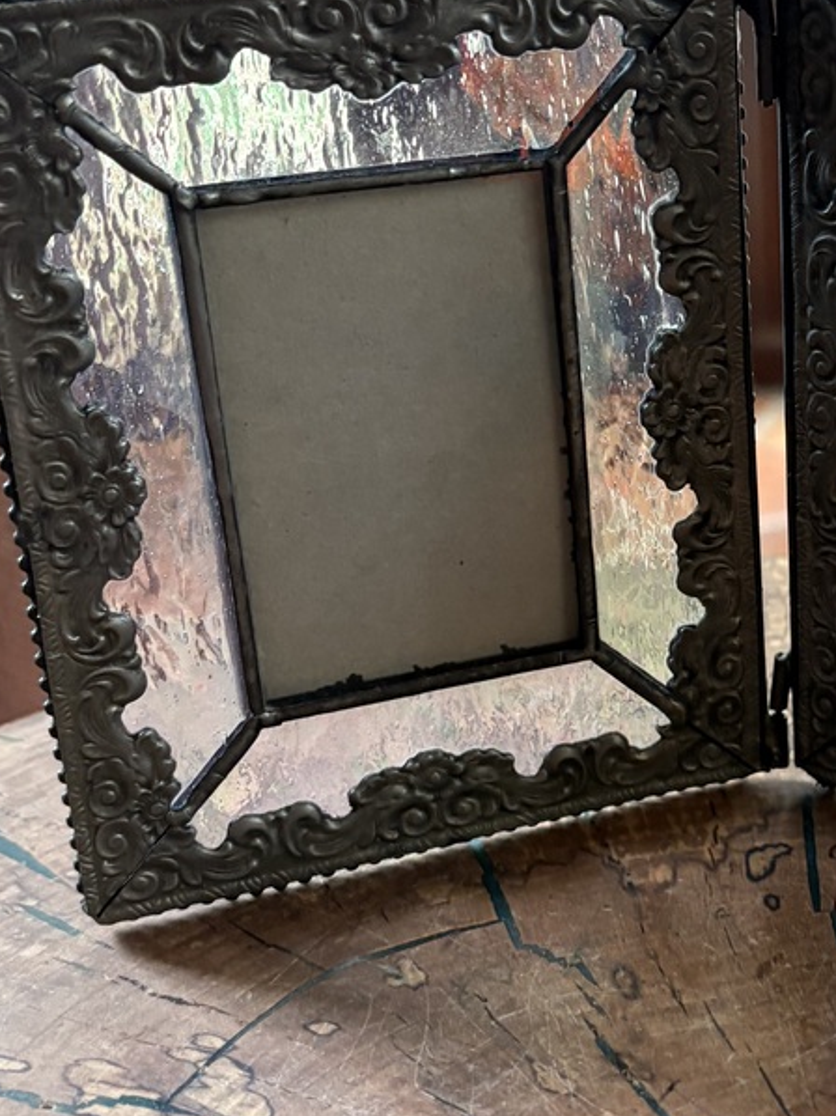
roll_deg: +2.5
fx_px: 1869
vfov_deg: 33.2
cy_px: 471
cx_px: 724
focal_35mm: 58
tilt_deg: -19.6
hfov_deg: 24.6
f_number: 1.6
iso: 200
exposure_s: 1/60
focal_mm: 5.96
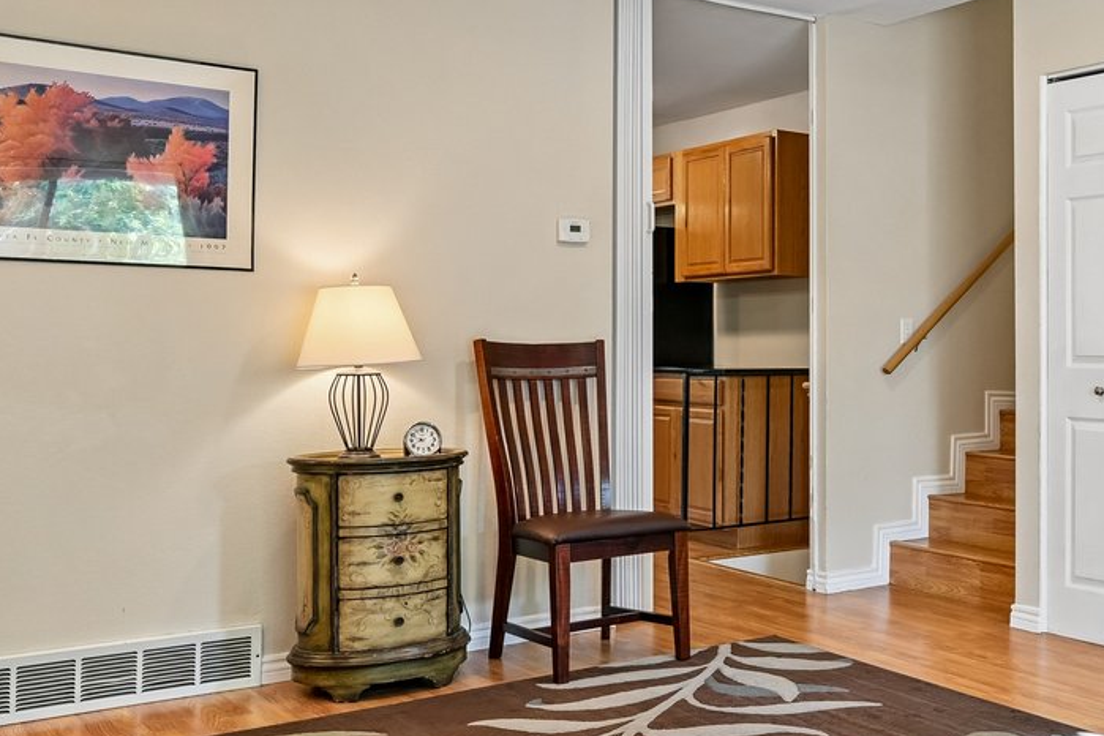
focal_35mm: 41
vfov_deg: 32.6
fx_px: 1257
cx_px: 858
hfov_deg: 45.4
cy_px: 320
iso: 320
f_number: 8
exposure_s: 1/15
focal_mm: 14
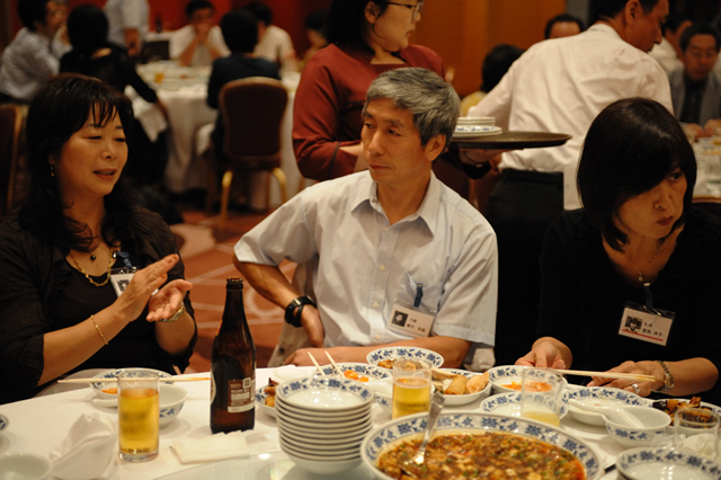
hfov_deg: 32.4
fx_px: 1241
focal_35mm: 62
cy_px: 240
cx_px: 360
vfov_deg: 21.9
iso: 2800
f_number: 2.8
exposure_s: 1/125
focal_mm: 62
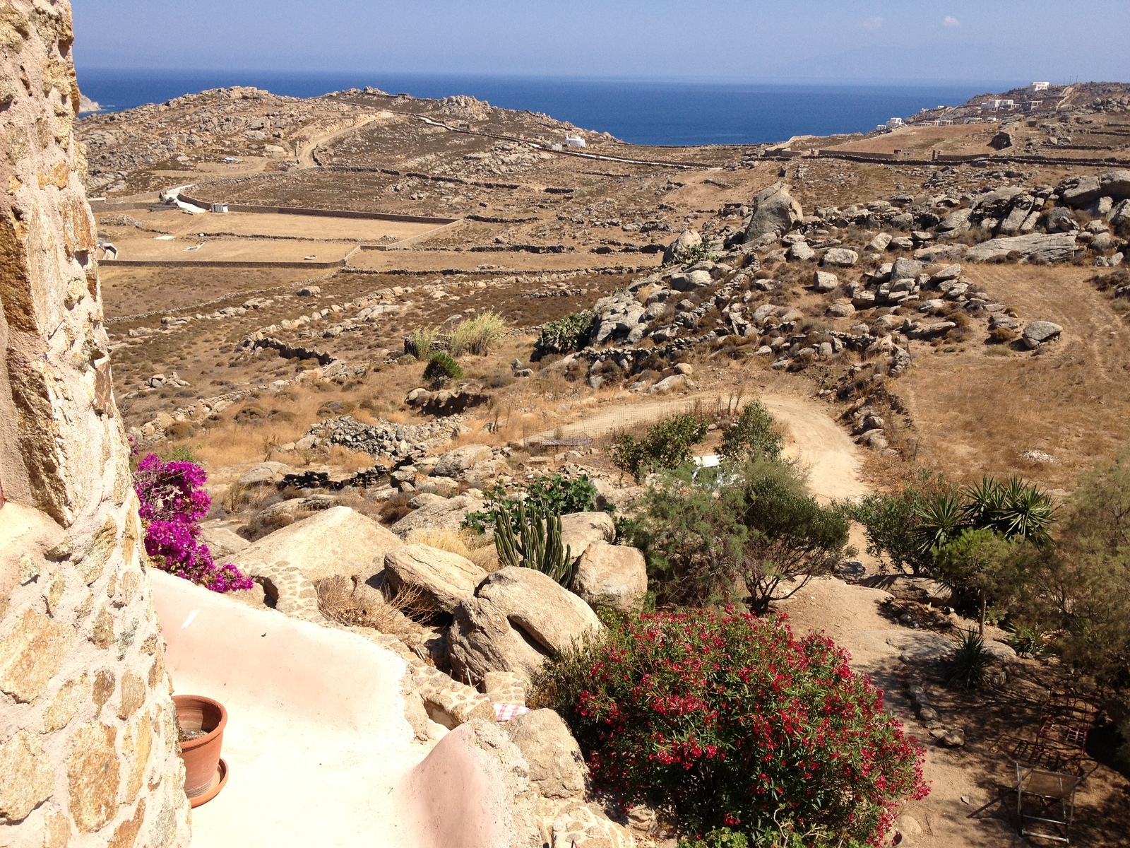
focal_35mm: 35
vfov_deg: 40.7
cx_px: 565
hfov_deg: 52.6
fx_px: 1143
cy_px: 424
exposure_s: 1/1842
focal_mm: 4.28
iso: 50
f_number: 2.4
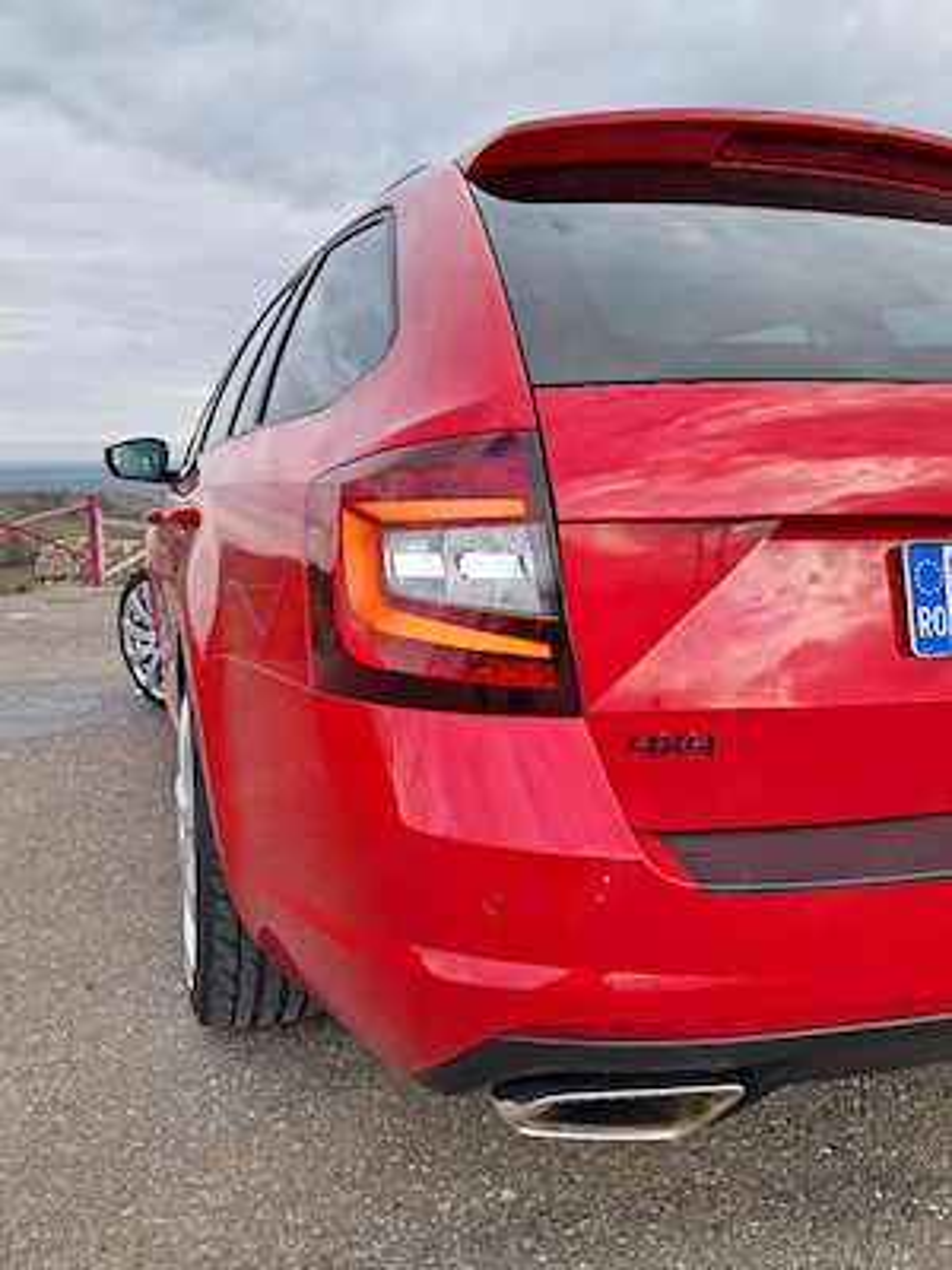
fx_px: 990
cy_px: 635
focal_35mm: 27
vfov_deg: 65.3
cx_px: 476
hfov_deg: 51.4
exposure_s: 1/120
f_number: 1.8
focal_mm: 4
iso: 50
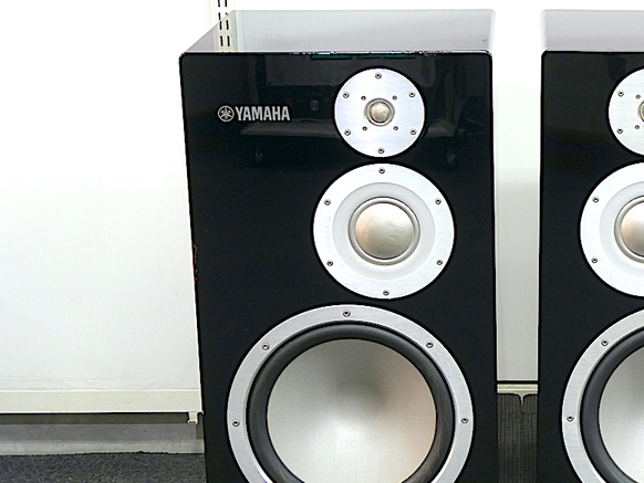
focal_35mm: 89
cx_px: 519
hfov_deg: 21.7
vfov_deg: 16.6
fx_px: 1656
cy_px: 266
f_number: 4.1
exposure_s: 1/4
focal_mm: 9.6
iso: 100
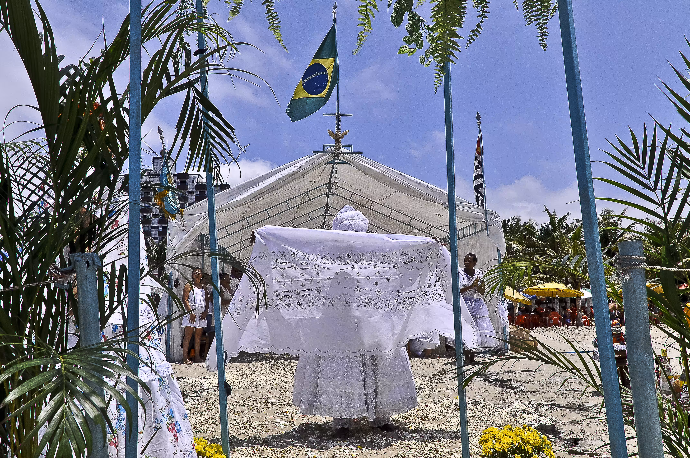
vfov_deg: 47.8
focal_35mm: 27
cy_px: 229
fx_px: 517
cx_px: 345
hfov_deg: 67.4
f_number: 11
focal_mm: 18
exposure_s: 1/2000
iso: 640
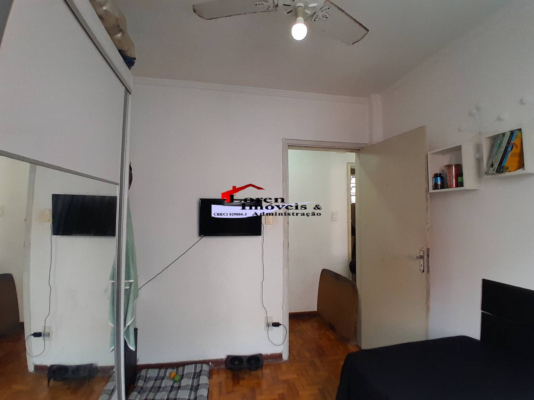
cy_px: 200
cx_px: 267
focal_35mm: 17
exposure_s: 1/40
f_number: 2.2
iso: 125
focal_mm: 1.46
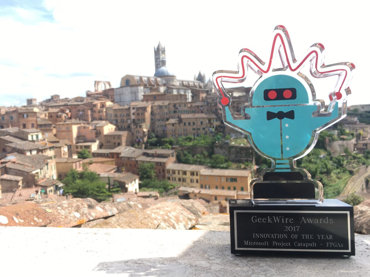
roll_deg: +2.5
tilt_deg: -5.3
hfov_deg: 61.7
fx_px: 310
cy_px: 138
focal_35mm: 29
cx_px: 185
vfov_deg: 48.2
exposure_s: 1/630
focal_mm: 4.15
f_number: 2.2
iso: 25
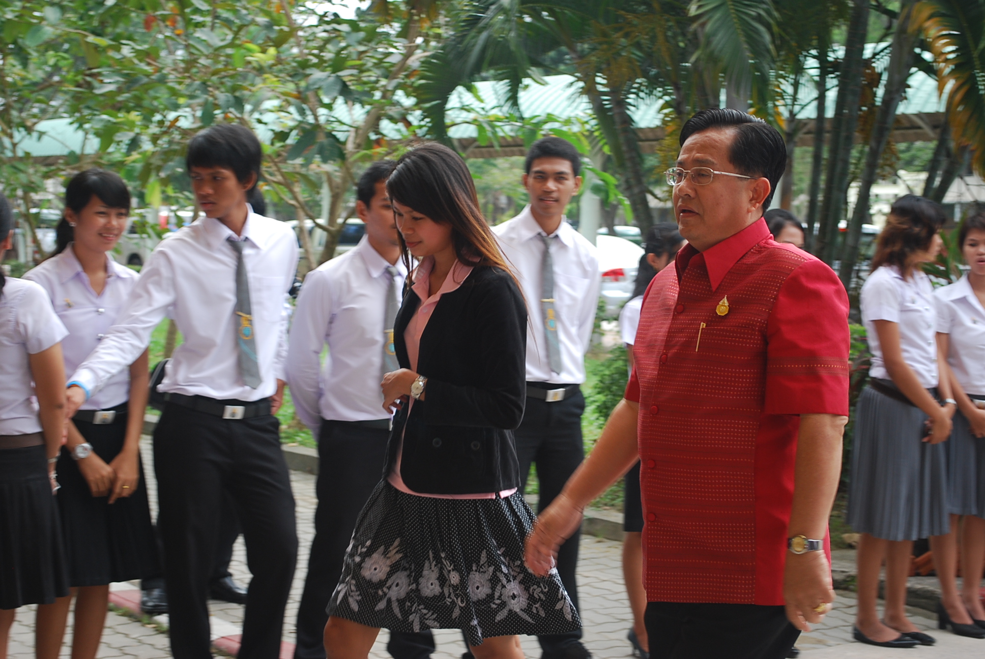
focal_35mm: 68
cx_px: 492
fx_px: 1849
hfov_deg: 29.8
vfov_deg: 20.2
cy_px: 330
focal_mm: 45
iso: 200
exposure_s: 1/100
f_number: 5.3
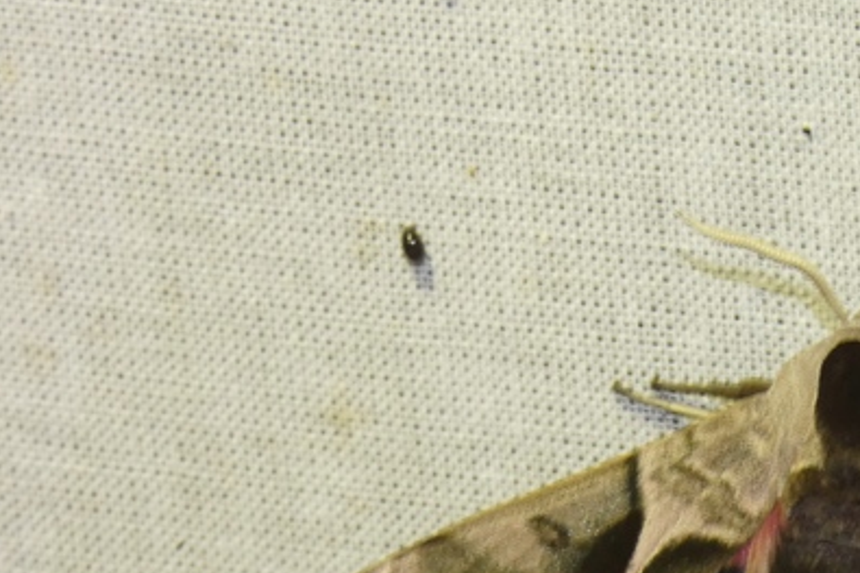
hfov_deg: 9.8
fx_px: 4990
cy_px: 571
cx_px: 857
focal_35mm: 209
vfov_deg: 6.5
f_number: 4.7
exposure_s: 1/60
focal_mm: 16.6
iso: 400
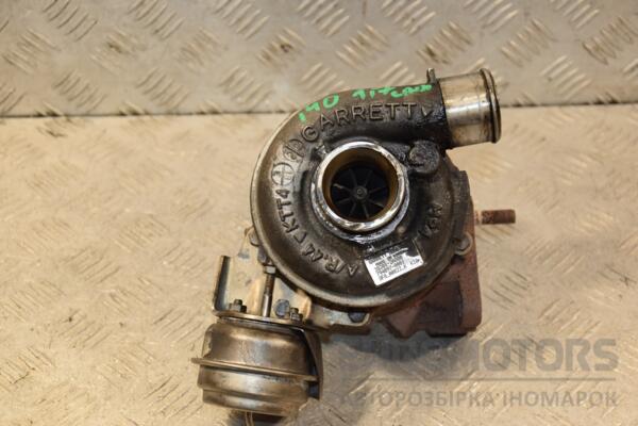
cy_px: 213
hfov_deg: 27.0
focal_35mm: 75
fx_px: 1329
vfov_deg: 18.2
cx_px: 319
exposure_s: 1/160
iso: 800
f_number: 5
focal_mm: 50
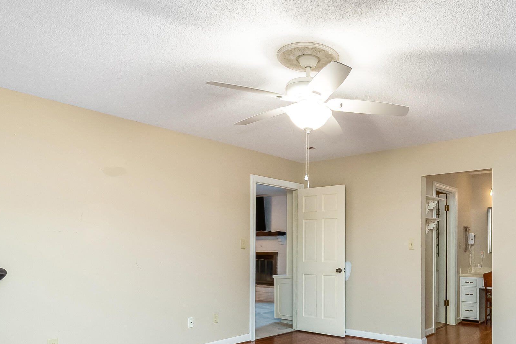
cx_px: 349
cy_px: 253
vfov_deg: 45.0
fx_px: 401
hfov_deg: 63.6
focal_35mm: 28
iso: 100
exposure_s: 1
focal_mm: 10
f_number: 8
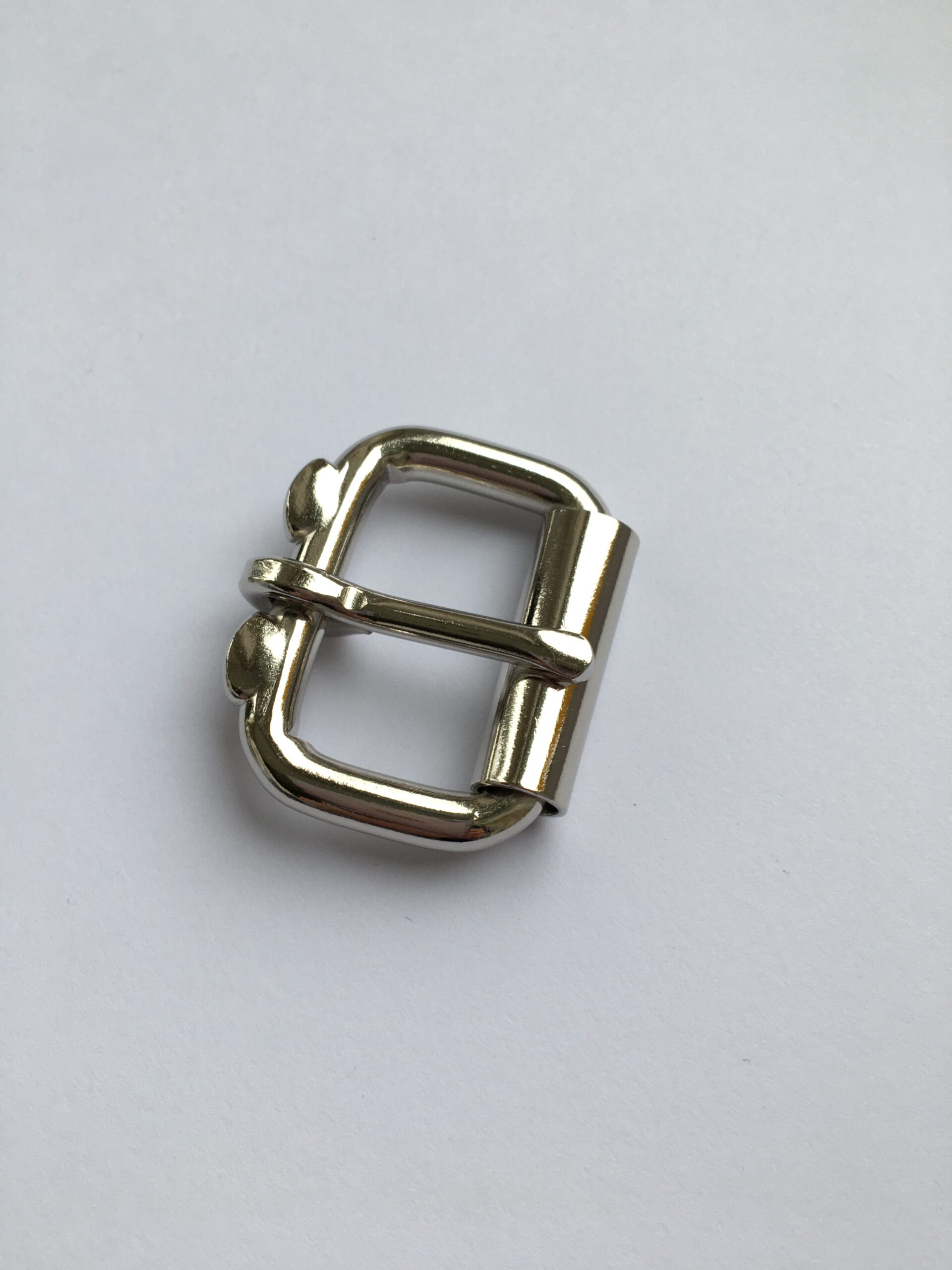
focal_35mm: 29
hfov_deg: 48.2
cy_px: 635
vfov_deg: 61.7
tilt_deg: -73.0
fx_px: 1063
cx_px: 476
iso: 32
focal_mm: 4.15
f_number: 2.2
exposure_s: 1/100
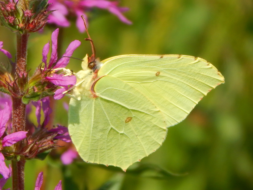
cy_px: 95
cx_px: 126
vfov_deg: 3.5
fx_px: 3107
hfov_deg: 4.7
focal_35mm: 425
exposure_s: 1/640
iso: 125
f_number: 5.7
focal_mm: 76.4
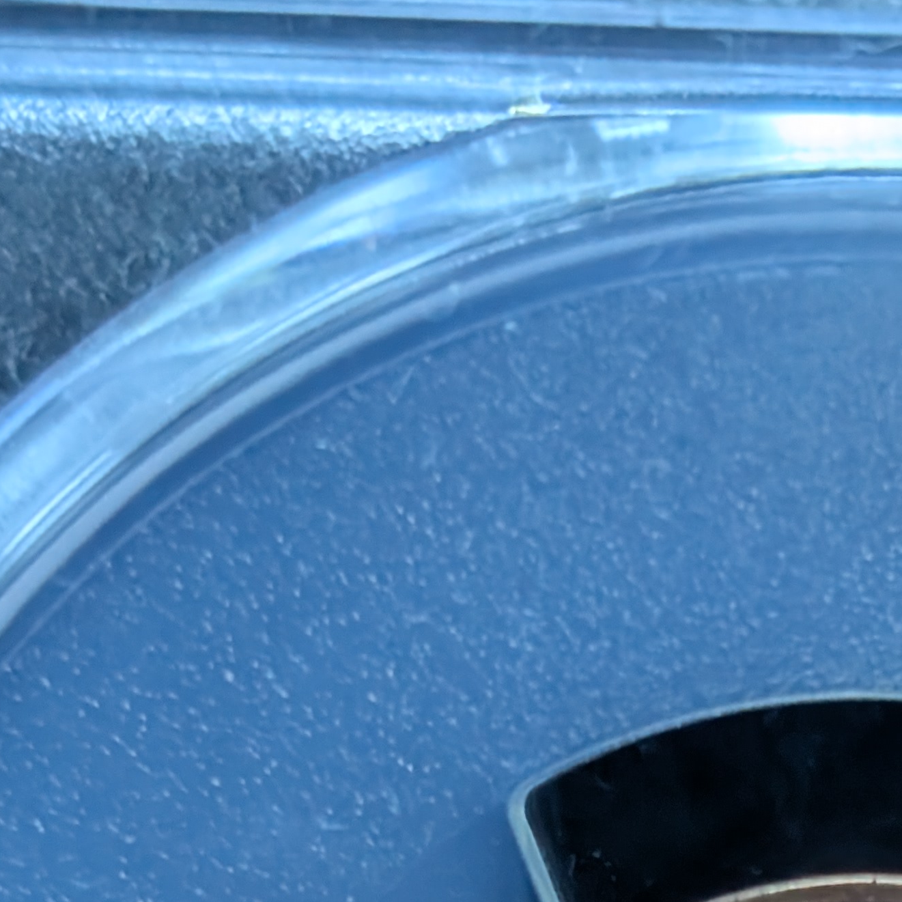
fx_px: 3950
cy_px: 1274
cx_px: 824
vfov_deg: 12.5
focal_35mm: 134
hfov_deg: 12.9
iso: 202
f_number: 1.68
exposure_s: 1/120
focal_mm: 6.9
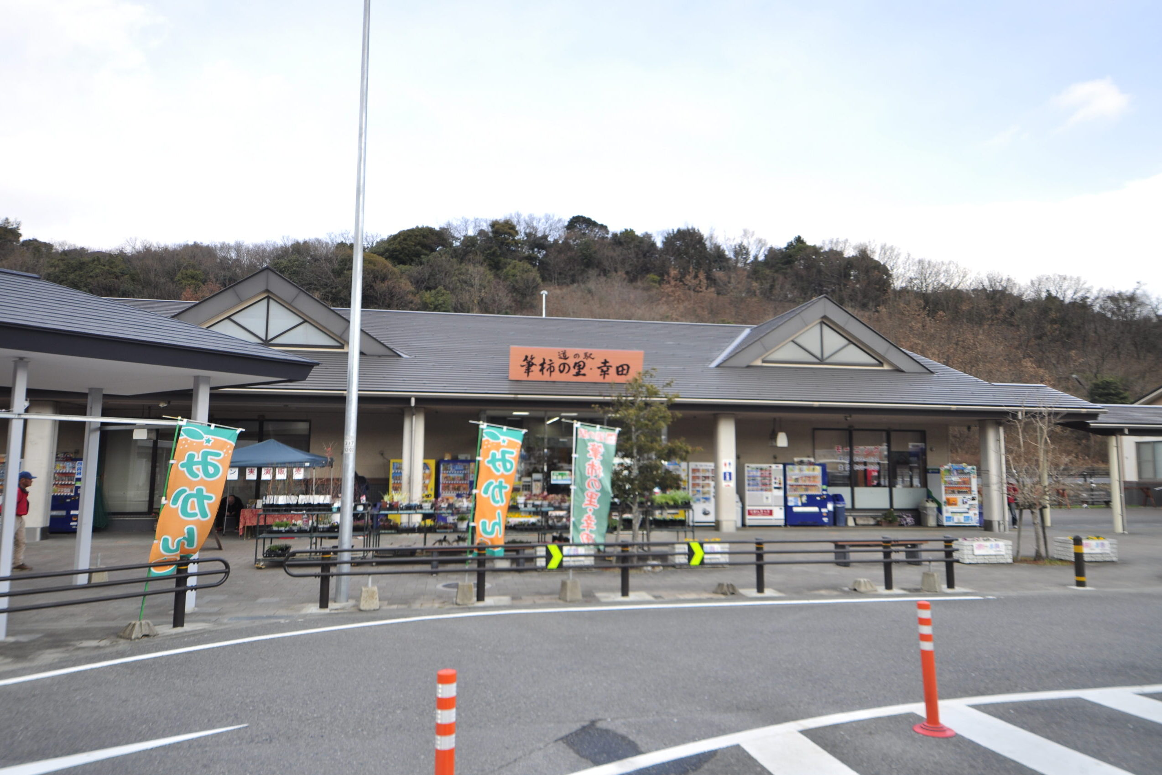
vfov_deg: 53.1
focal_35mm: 24
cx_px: 581
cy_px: 388
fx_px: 775
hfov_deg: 73.7
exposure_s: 1/160
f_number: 5.6
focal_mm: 16
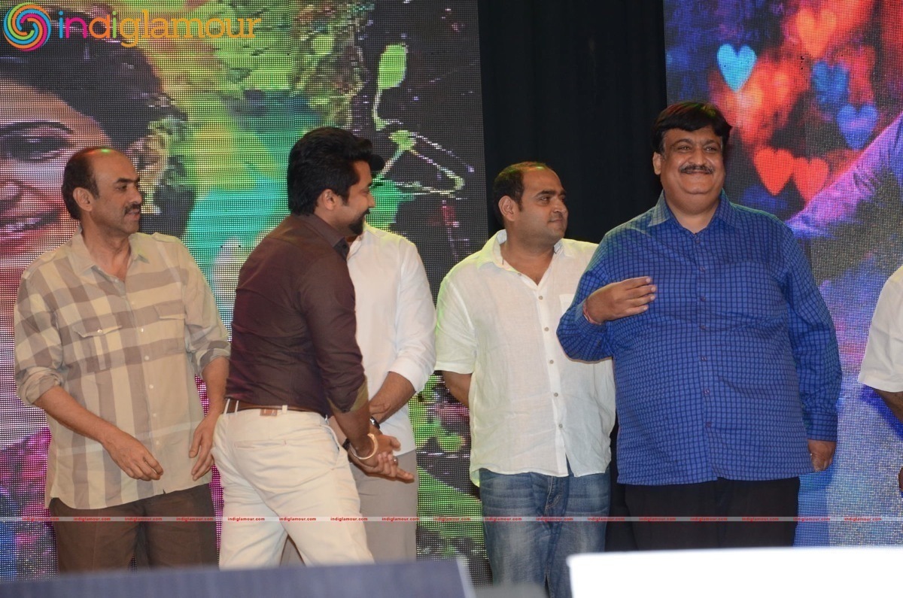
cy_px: 299
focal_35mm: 158
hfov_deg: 13.1
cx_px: 452
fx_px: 3943
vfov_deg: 8.7
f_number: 5.6
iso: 1000
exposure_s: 1/125
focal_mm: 105
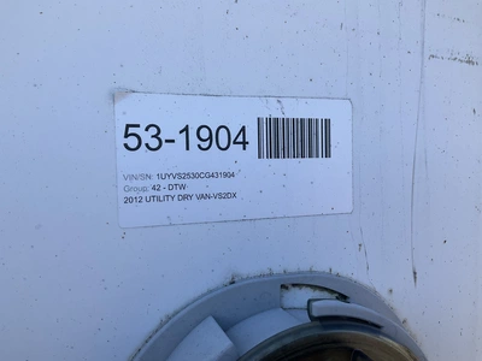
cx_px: 241
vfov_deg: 48.2
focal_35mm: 29
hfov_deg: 61.7
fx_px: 404
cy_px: 180
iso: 25
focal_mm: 3
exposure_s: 1/842
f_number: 1.8
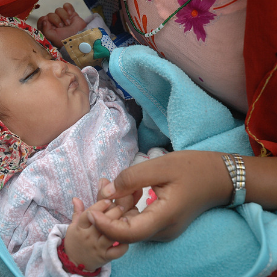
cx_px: 87
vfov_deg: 16.3
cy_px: 139
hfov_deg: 16.3
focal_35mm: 107
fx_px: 966
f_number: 4.5
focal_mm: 55
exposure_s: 1/400
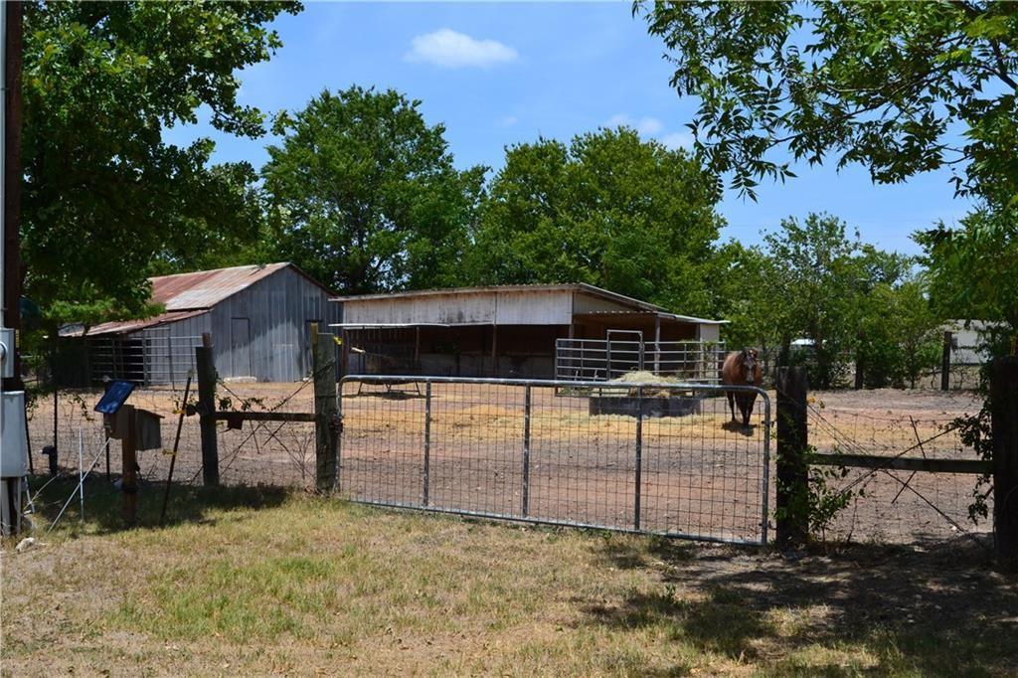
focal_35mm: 45
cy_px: 339
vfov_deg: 29.8
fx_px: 1272
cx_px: 509
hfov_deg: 43.6
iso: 400
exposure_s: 1/500
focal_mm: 30
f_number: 11
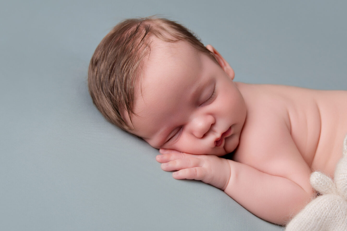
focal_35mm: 62
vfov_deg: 21.9
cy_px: 117
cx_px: 204
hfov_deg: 32.3
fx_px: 597
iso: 100
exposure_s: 1/100
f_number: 4
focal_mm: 35
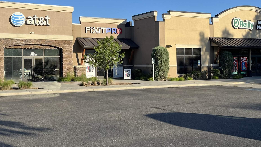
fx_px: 325
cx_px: 103
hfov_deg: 43.5
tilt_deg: +1.5
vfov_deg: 25.4
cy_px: 55
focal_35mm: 47
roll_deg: +1.0
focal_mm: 5.1
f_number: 1.6
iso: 50
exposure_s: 1/2410
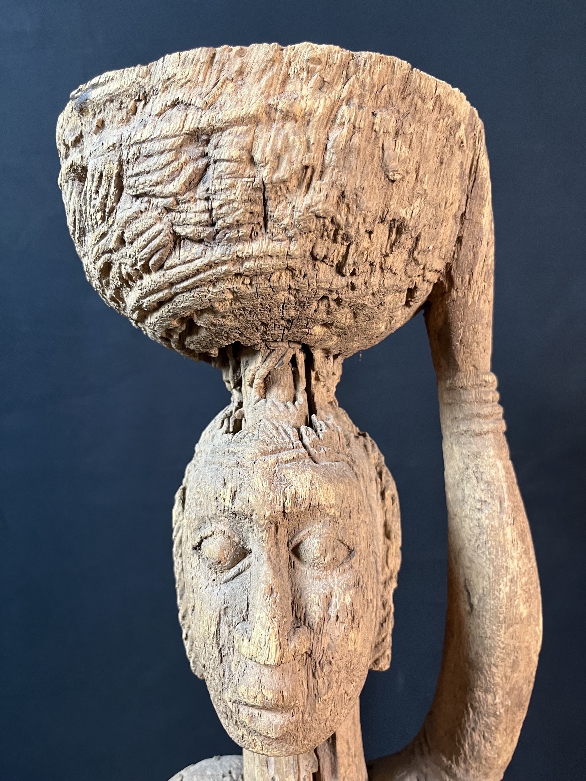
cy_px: 390
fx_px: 587
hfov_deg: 53.1
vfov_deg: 67.3
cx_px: 293
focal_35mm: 26
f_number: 1.6
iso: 250
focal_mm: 5.1
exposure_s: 1/50
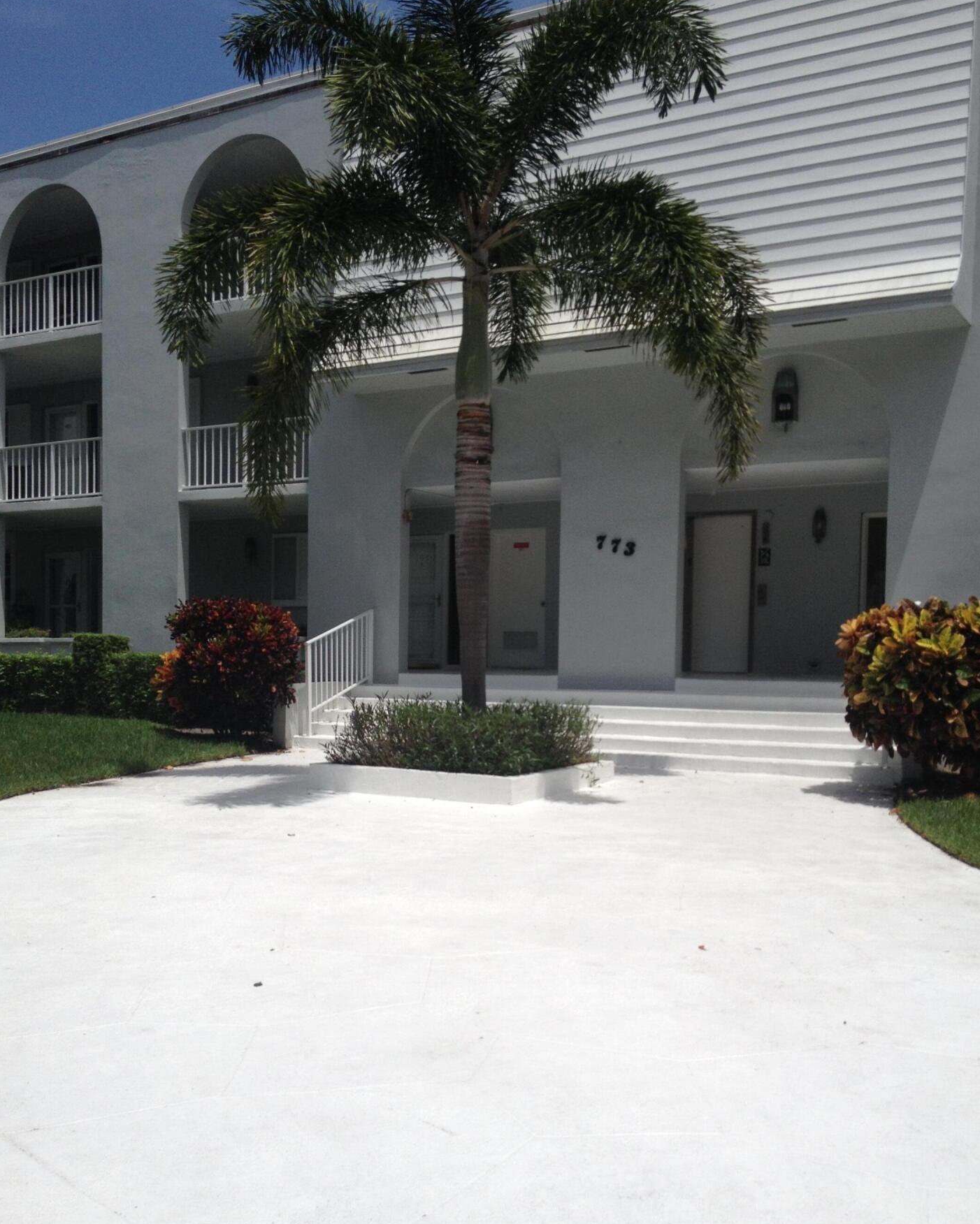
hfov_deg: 38.2
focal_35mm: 39
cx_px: 489
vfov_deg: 46.7
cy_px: 690
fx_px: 1414
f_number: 2.4
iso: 50
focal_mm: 4.28
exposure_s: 1/3953
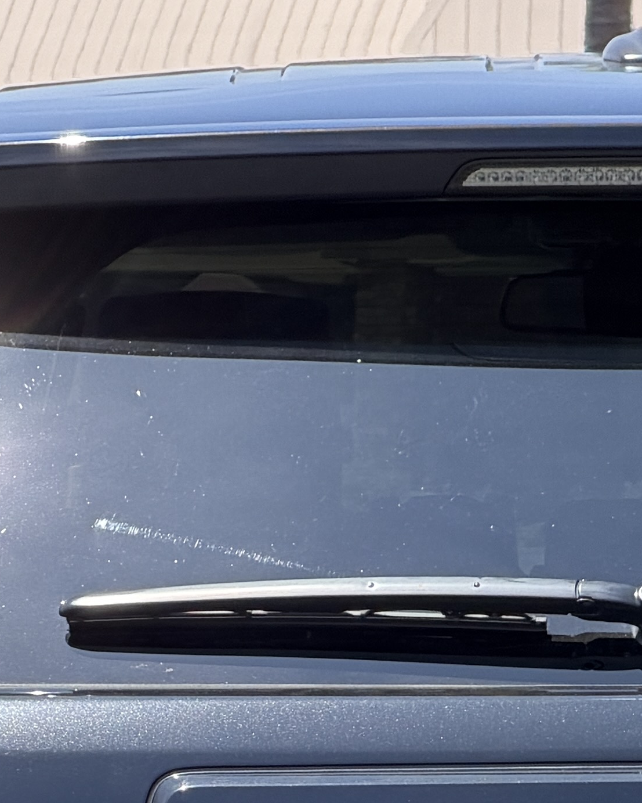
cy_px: 1074
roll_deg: -2.5
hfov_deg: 3.8
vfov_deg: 4.8
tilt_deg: -4.8
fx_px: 9568
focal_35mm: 403
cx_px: 711
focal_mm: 16.89
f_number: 2.8
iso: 50
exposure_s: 1/540
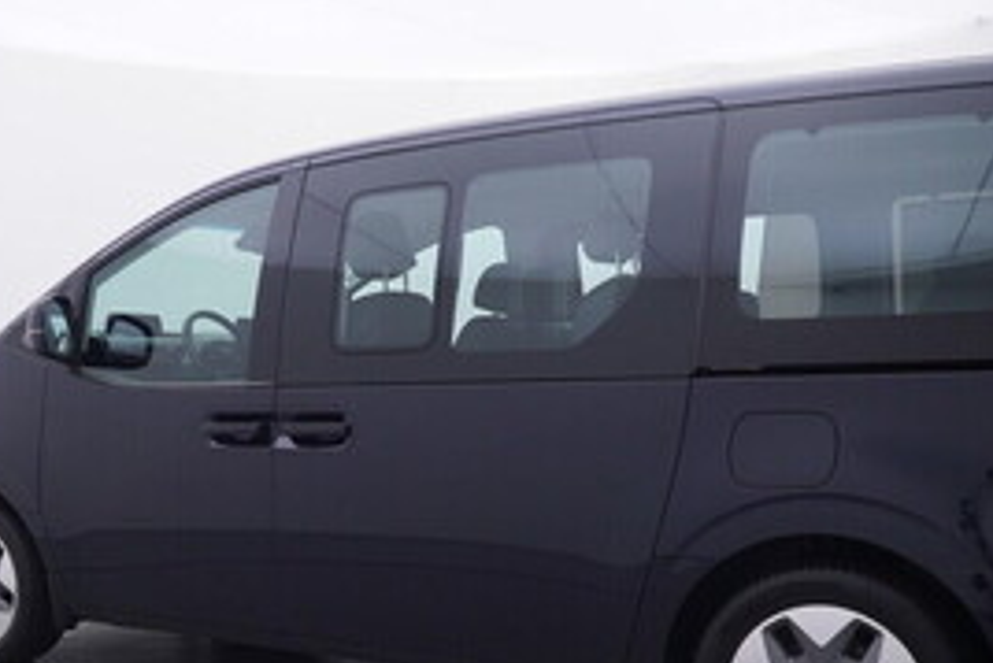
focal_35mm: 46
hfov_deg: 42.4
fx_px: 1270
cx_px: 369
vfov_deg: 28.7
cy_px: 513
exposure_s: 1/80
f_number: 5
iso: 200
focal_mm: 15
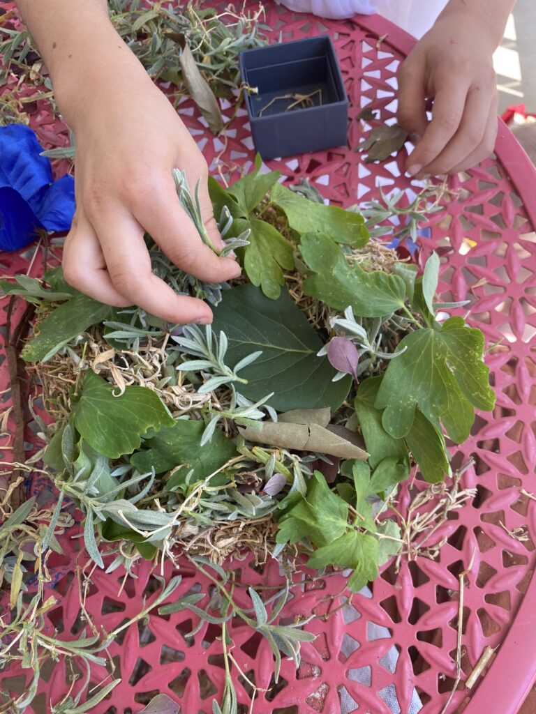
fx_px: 537
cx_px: 268
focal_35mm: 26
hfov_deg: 53.1
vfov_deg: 67.3
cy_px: 357
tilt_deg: -67.8
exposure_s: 1/332
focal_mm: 4.25
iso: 32
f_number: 1.8
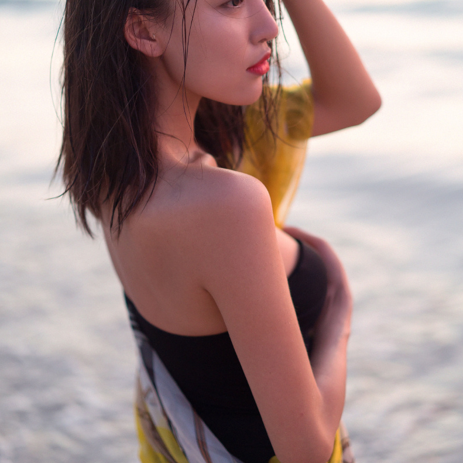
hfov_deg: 24.3
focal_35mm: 71
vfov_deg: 24.3
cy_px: 184
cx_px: 234
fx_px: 1074
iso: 640
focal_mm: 55
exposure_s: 1/125
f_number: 1.8
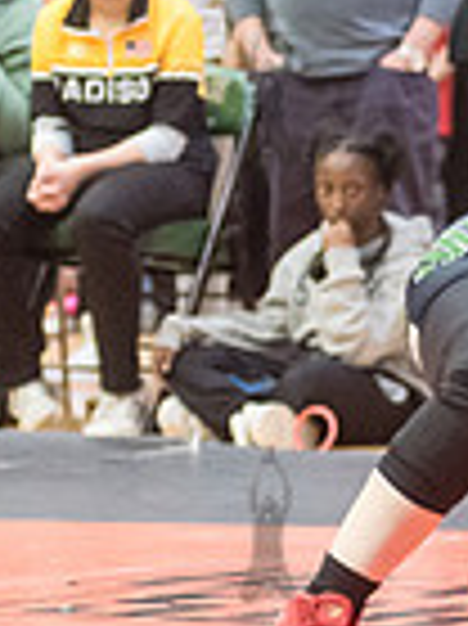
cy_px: 304
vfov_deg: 6.2
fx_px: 5795
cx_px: 846
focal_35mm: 321
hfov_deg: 4.6
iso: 8000
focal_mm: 80
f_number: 3.5
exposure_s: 1/200
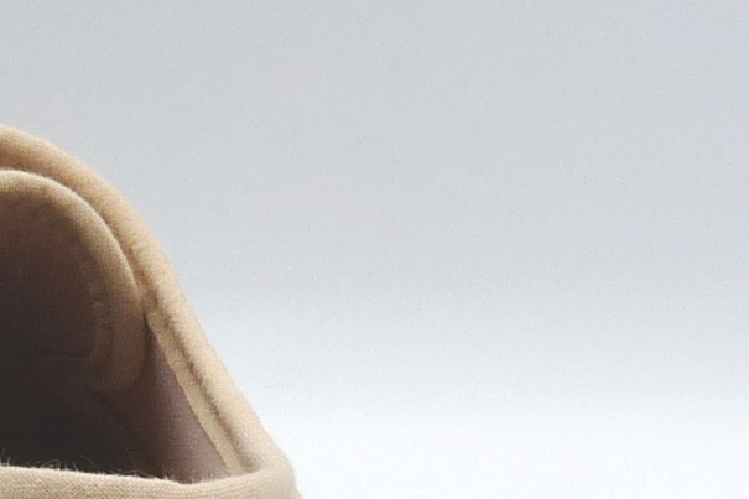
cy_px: 525
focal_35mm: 132
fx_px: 2745
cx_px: -71
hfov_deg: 15.1
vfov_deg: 10.3
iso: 100
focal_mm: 4.8
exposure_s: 1/200
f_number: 5
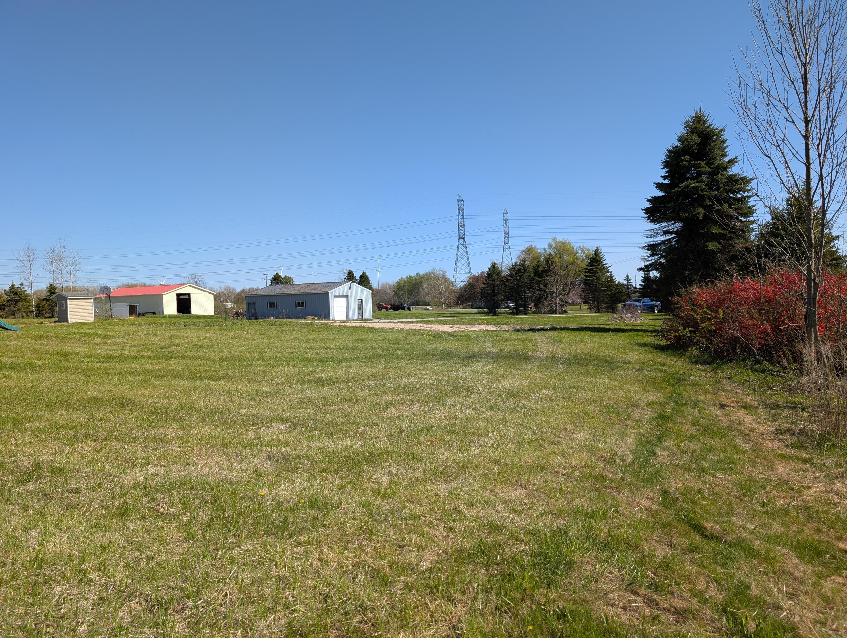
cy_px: 319
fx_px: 588
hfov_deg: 71.5
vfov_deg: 56.9
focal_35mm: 24
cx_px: 424
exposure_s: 1/1126
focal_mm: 6.9
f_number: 1.68
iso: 19
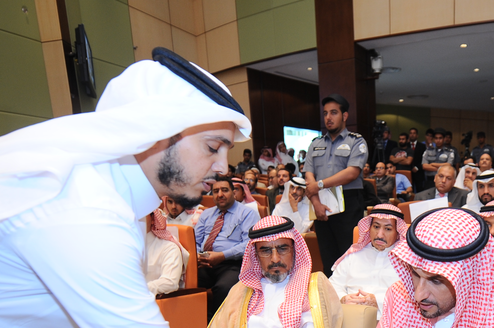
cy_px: 325
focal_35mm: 36
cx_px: 379
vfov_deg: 33.8
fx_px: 494
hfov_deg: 50.6
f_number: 2.8
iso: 500
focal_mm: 17
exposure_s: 1/50
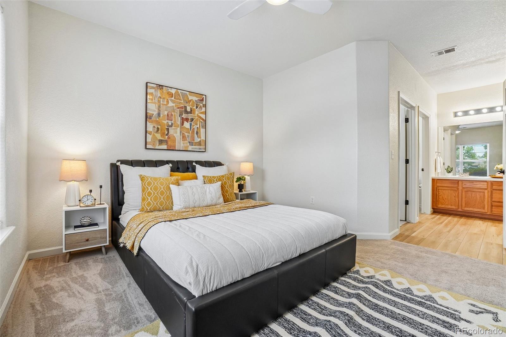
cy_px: 168
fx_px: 211
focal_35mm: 15
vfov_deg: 77.3
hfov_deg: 100.4
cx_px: 253
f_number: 8
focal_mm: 10
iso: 400
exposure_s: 1/30
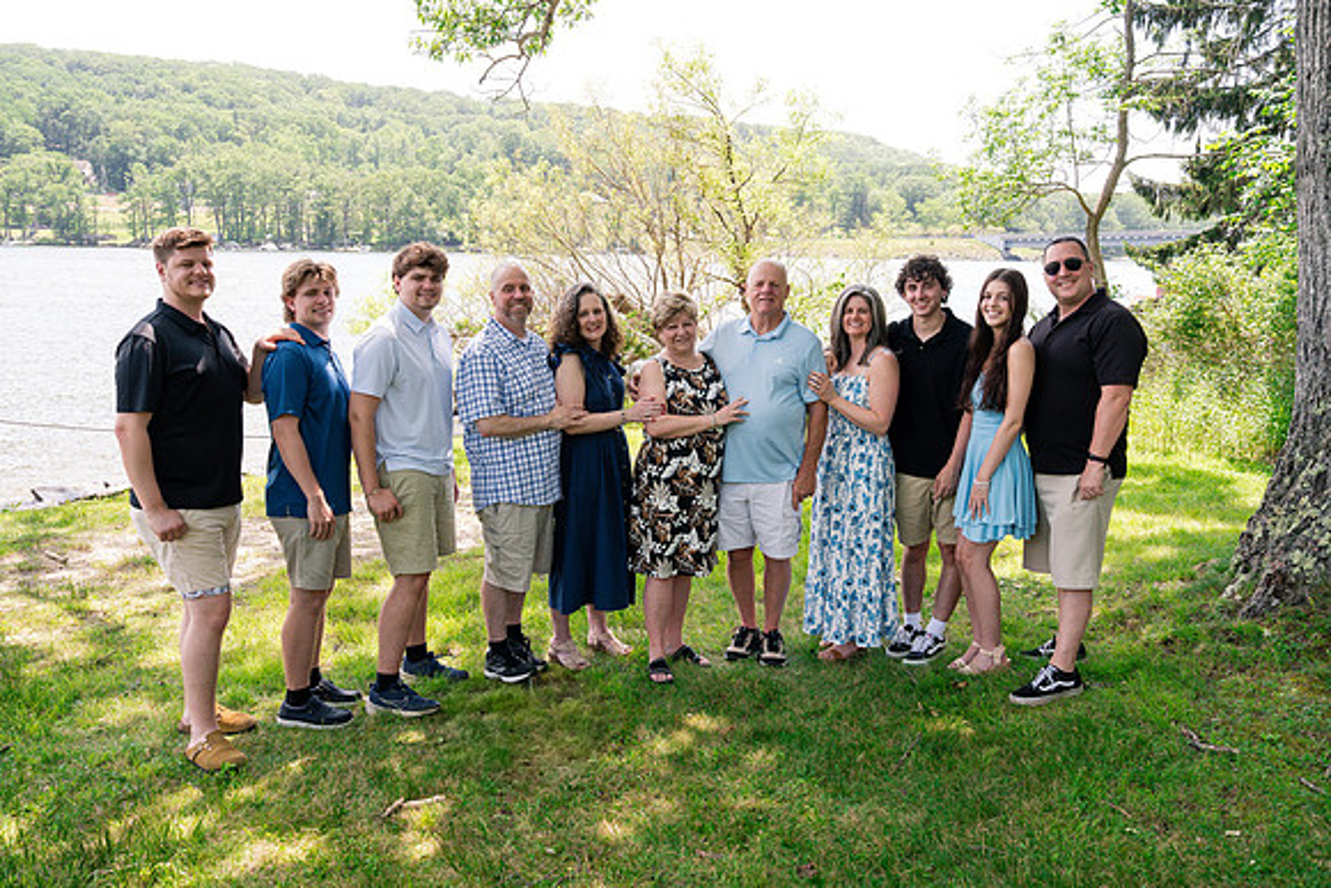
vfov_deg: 43.6
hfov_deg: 61.9
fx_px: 1109
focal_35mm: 30
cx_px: 666
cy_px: 444
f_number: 8
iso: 640
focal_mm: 30
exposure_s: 1/250
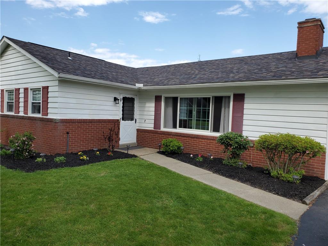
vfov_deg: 53.1
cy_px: 123
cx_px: 164
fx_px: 246
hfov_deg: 67.3
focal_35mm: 26
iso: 50
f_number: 2.4
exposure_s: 1/947
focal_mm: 4.3
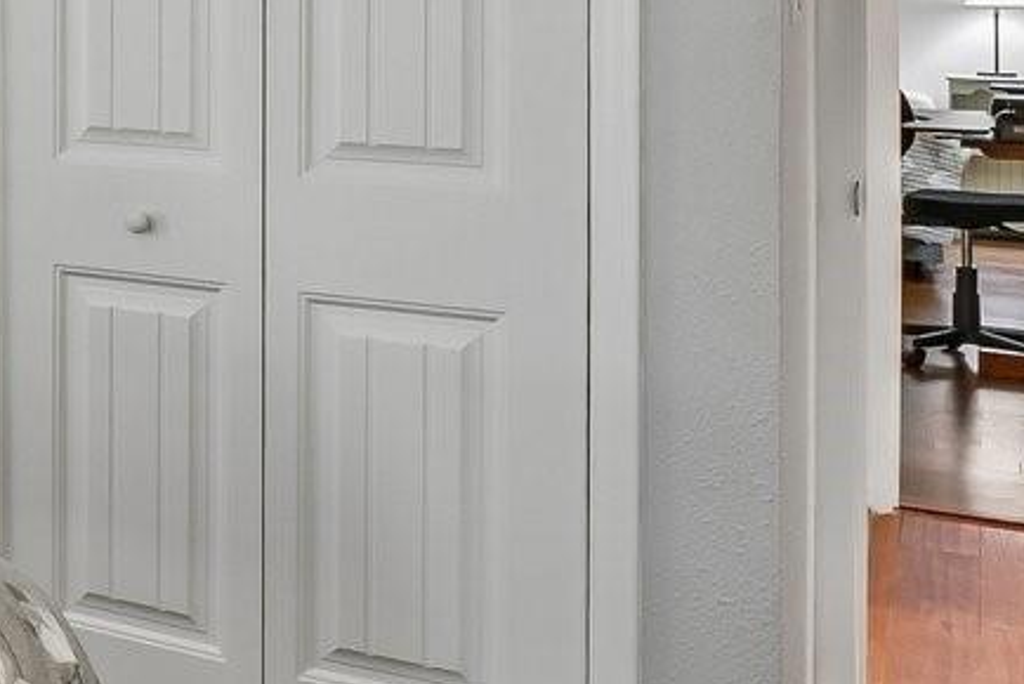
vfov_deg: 19.9
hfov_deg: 24.6
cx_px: -458
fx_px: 1879
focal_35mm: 66
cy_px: -37
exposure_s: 1/8
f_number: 8
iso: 400
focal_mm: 14
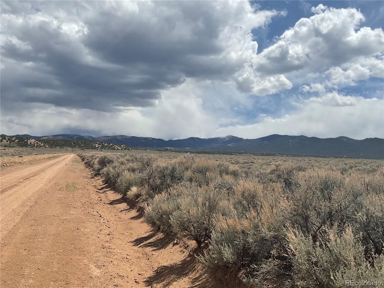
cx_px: 192
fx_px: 322
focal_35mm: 29
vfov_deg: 48.2
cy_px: 144
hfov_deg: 61.7
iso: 16
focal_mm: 3
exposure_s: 1/4065
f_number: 1.8
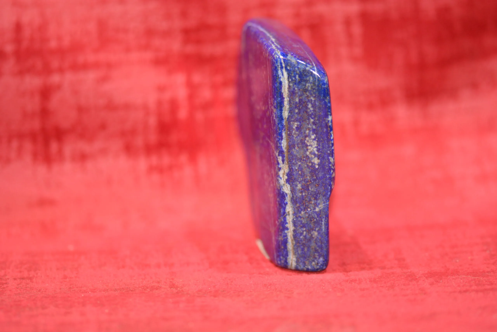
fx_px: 2175
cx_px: 248
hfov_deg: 13.0
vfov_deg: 8.7
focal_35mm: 158
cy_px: 166
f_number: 3.3
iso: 800
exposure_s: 1/60
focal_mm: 105
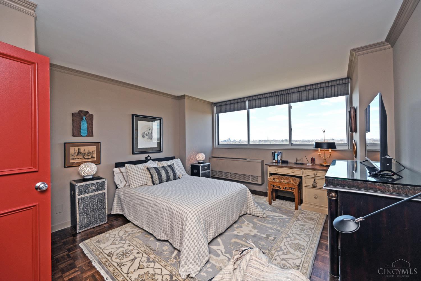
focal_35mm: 14
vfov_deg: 81.2
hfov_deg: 104.3
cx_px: 210
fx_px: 164
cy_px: 140
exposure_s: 1/125
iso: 100
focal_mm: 14
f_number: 6.3
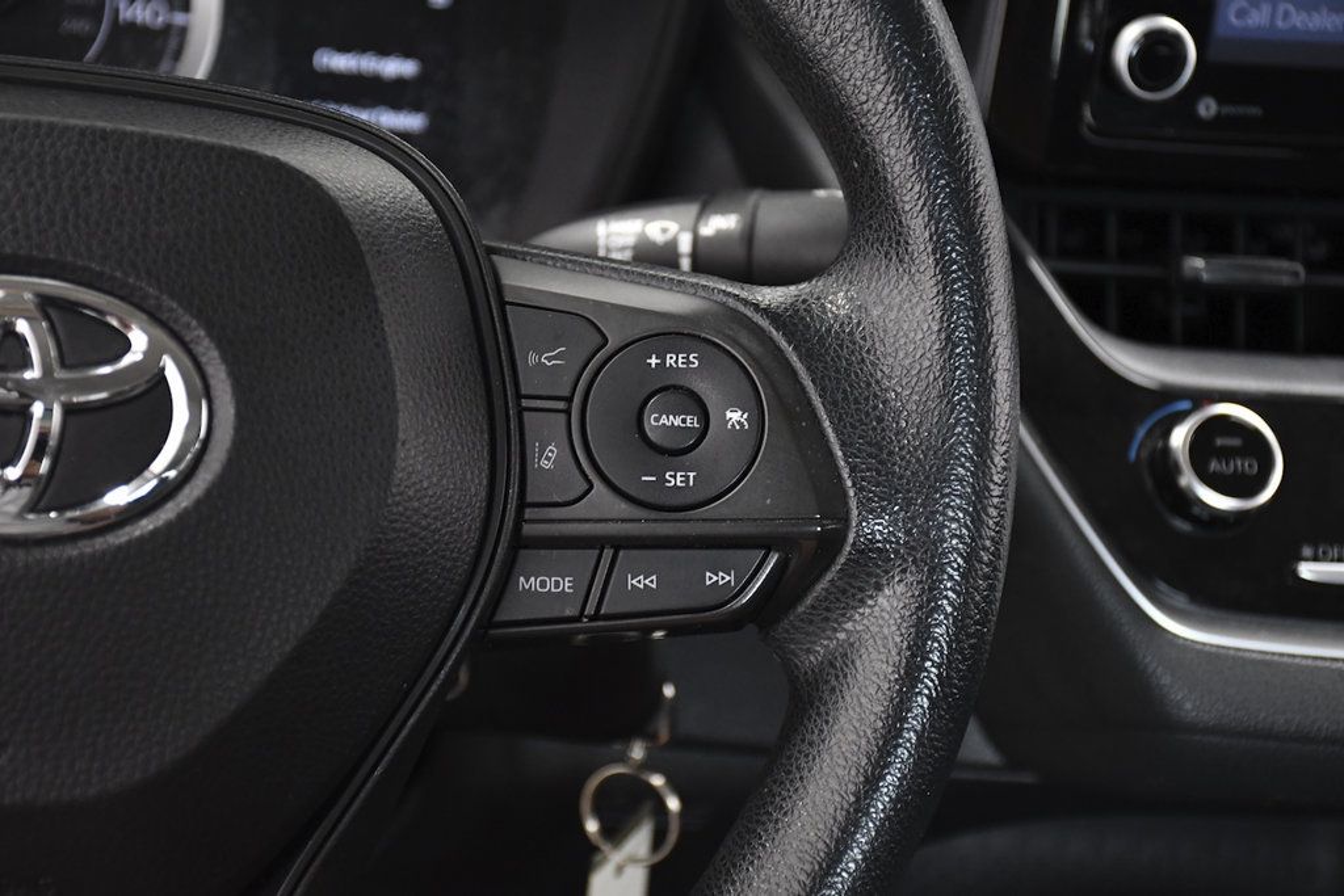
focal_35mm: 78
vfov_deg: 17.5
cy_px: 448
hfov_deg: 26.0
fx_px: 2912
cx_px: 672
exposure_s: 1/160
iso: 2500
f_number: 4.8
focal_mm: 52
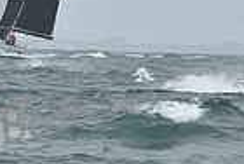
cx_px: 227
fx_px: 5617
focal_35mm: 827
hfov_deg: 2.5
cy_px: -163
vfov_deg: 1.7
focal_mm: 200
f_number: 7.1
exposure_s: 1/1000
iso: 320
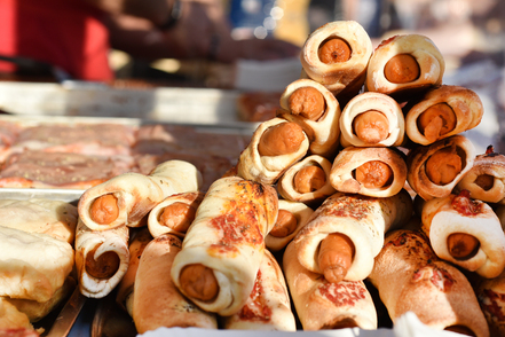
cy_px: 176
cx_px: 261
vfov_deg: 15.7
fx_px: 1220
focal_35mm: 87
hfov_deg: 23.4
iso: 320
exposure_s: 1/1250
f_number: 6.3
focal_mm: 60
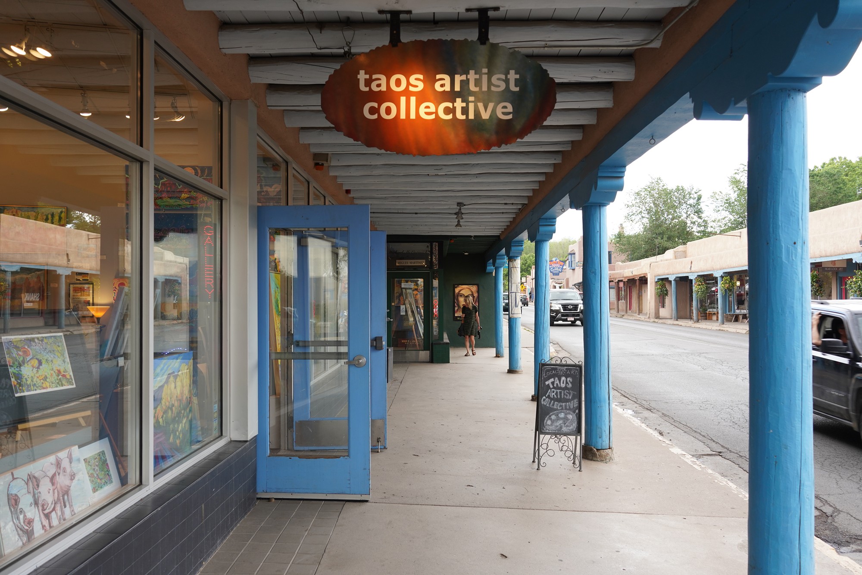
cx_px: 431
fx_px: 742
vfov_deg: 42.3
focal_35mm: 31
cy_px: 288
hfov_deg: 60.3
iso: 400
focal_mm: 31
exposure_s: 1/100
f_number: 5.6
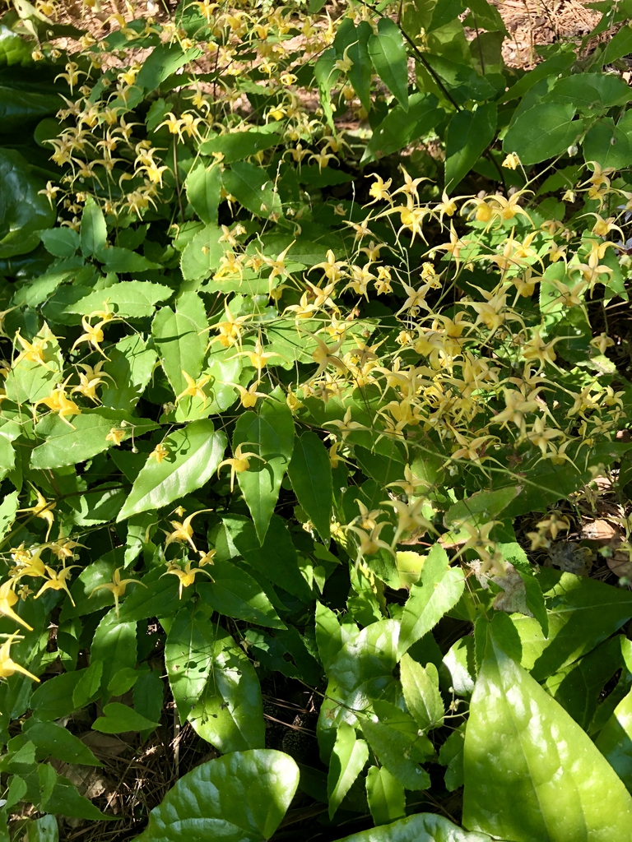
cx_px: 316
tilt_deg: -57.7
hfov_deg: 49.7
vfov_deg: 63.4
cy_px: 421
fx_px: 682
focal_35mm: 28
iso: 20
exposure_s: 1/296
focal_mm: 3.99
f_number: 1.8
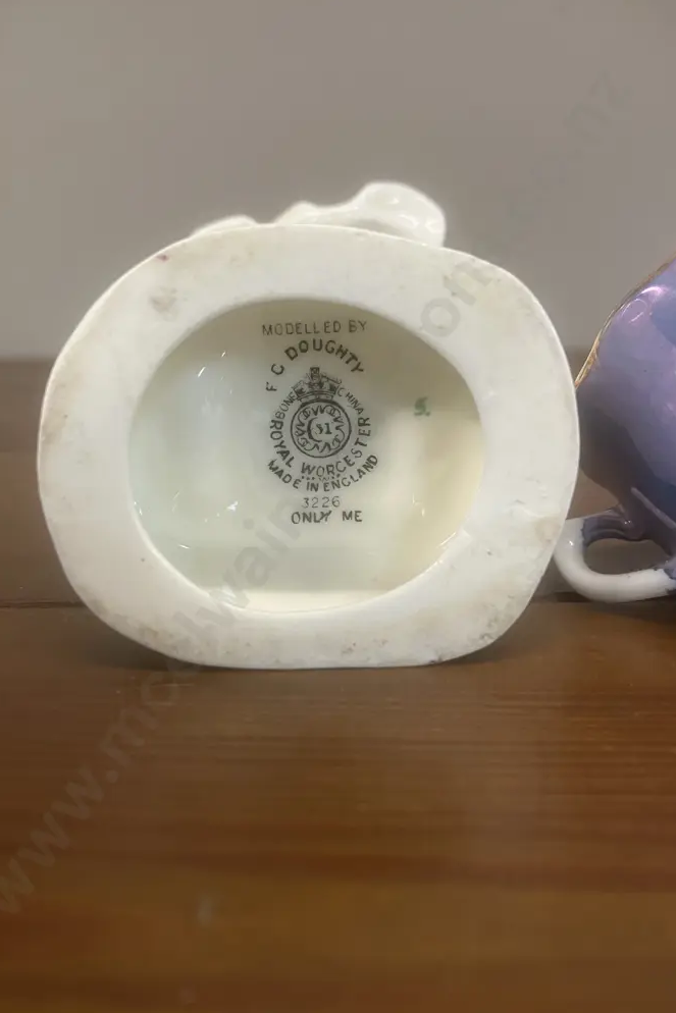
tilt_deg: -14.7
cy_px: 495
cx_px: 306
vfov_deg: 61.9
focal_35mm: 30
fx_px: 845
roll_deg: +1.2
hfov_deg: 43.6
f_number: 1.8
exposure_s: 1/50
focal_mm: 3.99
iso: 125
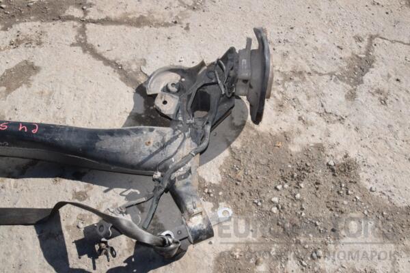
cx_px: 205
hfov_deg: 57.2
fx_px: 376
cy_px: 136
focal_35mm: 33
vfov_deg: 40.0
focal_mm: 22
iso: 800
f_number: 25
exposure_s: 1/200
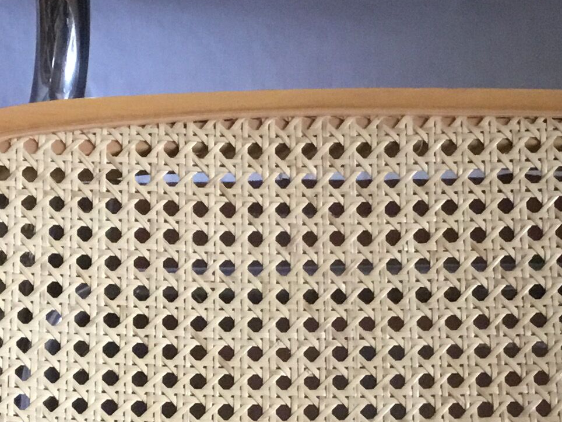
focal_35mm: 105
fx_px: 1705
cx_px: 271
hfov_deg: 18.7
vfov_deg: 13.9
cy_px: 438
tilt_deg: -70.8
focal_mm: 3.3
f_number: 2.4
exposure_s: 1/33
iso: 250
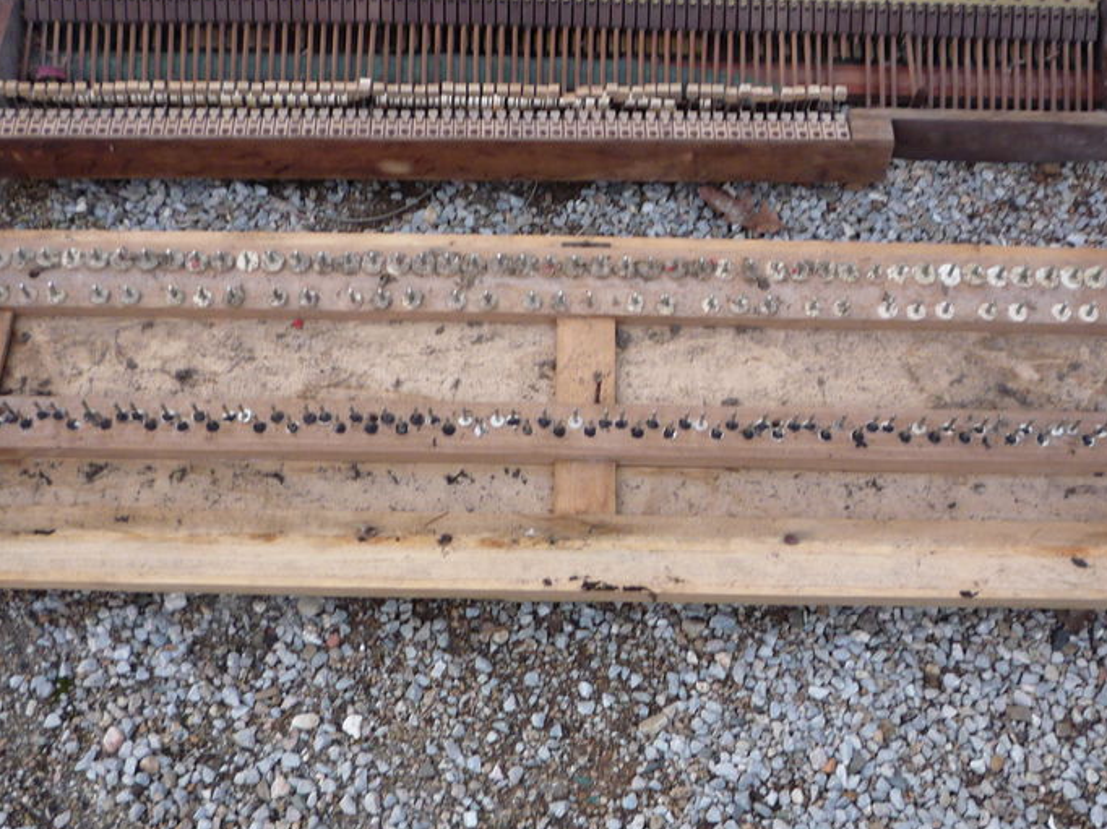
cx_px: 576
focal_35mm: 44
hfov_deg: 43.0
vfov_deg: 32.8
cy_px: 354
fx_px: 1407
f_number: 3.3
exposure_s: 1/30
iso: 160
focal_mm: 5.2
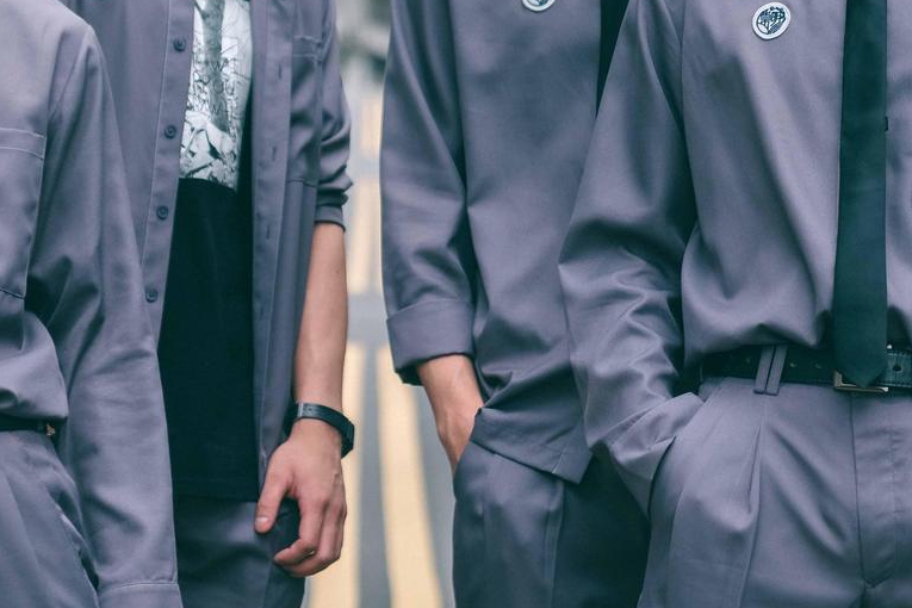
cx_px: 389
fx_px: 4636
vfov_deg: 7.5
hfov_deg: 11.2
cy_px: 191
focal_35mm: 183
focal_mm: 70
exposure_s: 1/400
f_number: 2.8
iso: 80
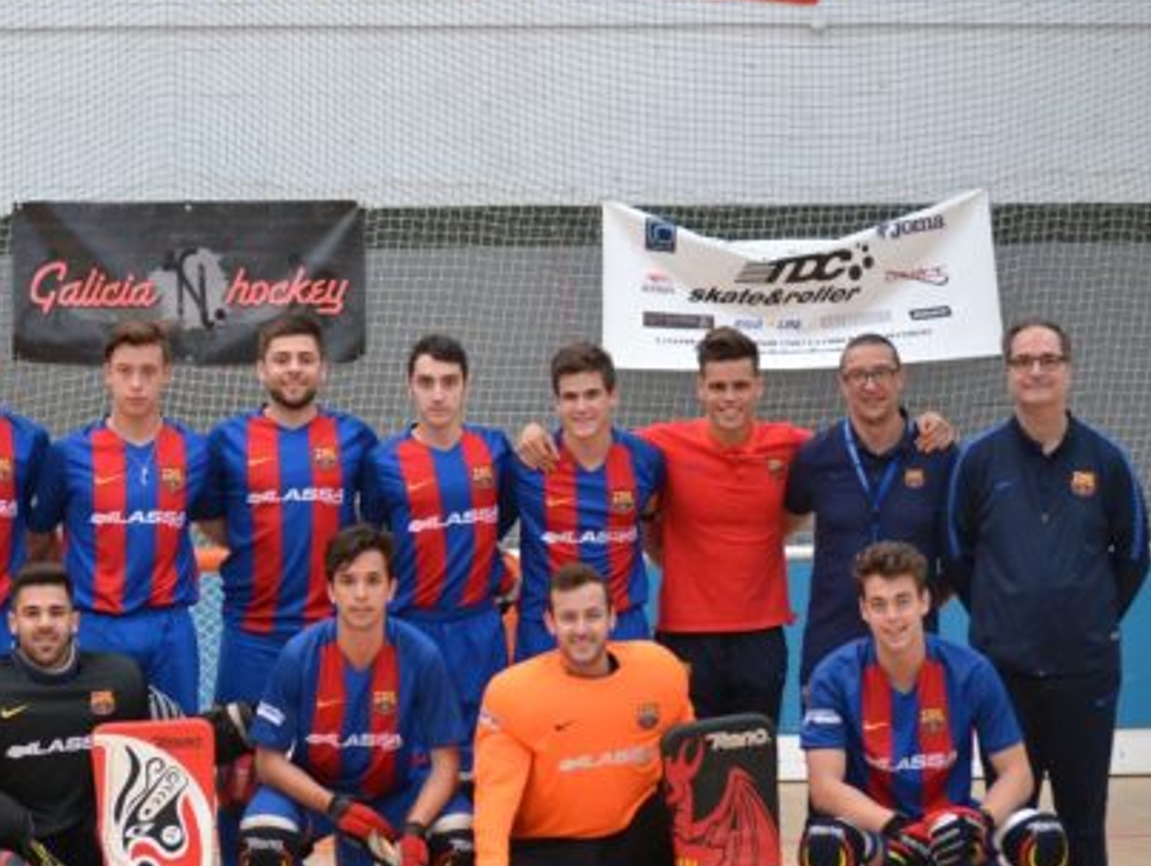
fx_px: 4185
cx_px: 263
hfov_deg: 15.6
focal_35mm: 126
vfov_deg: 11.8
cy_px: 569
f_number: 4
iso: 1800
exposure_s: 1/500
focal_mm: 55
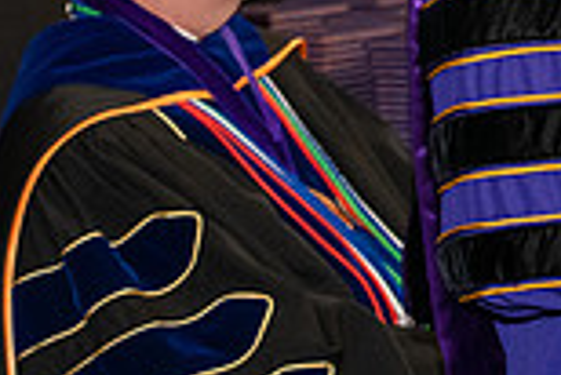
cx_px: 758
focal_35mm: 263
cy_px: -275
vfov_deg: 5.2
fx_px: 4102
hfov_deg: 7.7
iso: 2500
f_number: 5
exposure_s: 1/200
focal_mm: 70
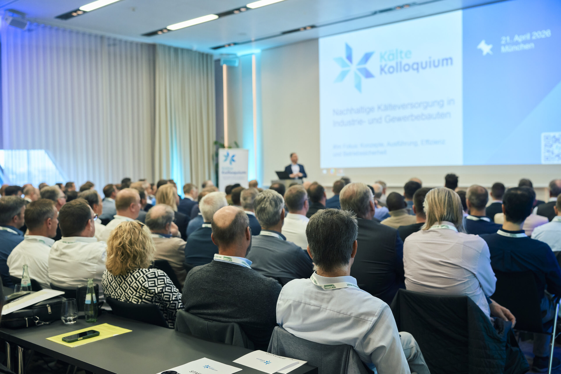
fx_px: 577
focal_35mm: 37
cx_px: 280
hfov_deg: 51.9
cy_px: 187
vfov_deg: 35.9
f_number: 2.8
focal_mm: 37
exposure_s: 1/160
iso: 1000
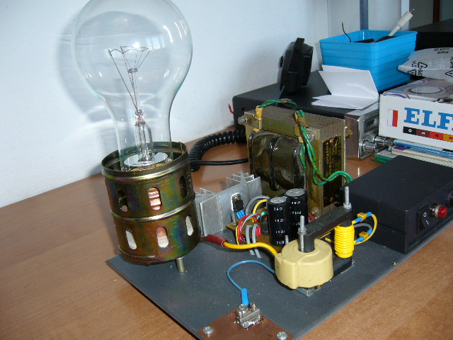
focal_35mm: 35
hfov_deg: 52.6
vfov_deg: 40.7
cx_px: 226
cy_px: 170
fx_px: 458
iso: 100
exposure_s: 1/30
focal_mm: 5.8
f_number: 2.8
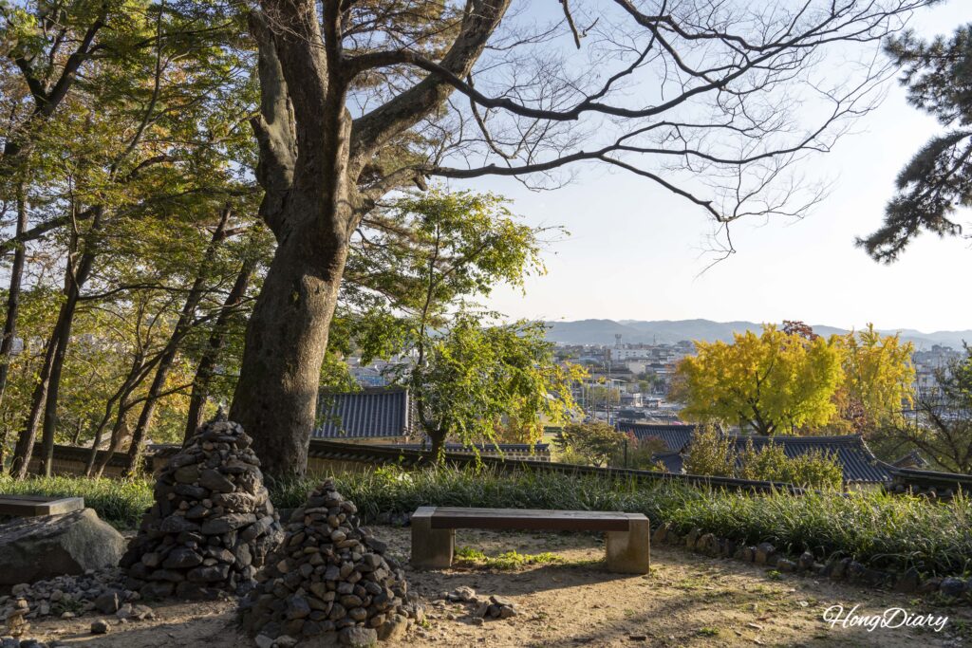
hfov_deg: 60.3
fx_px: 837
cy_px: 324
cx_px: 486
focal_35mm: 31
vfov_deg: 42.3
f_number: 7.1
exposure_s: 1/160
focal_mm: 31
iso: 100
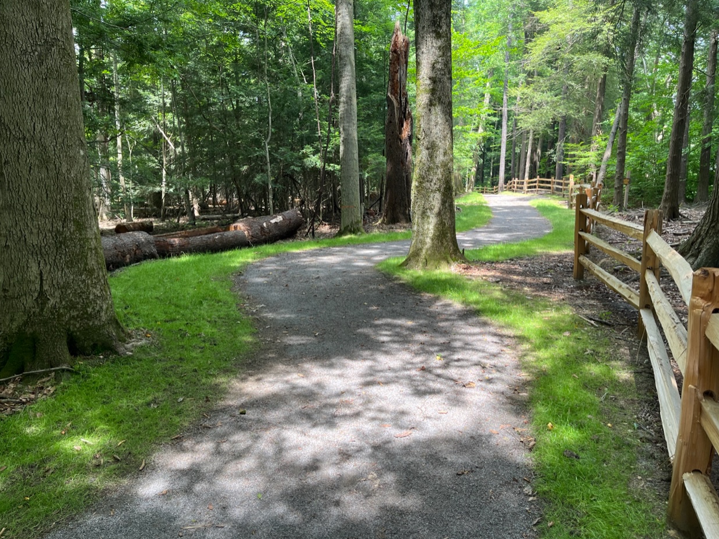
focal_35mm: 27
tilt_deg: -9.6
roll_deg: -1.2
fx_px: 561
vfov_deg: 51.3
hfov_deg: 65.3
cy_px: 275
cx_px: 363
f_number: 1.6
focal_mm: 5.1
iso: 40
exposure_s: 1/213
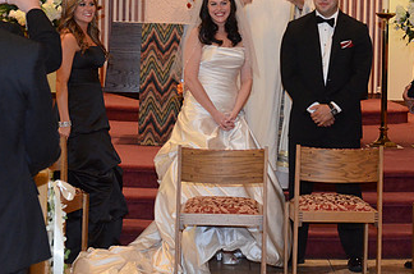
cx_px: 276
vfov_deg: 10.5
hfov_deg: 15.9
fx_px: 1479
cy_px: 49
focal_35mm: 129
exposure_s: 1/60
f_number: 5.6
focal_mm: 48
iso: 2500
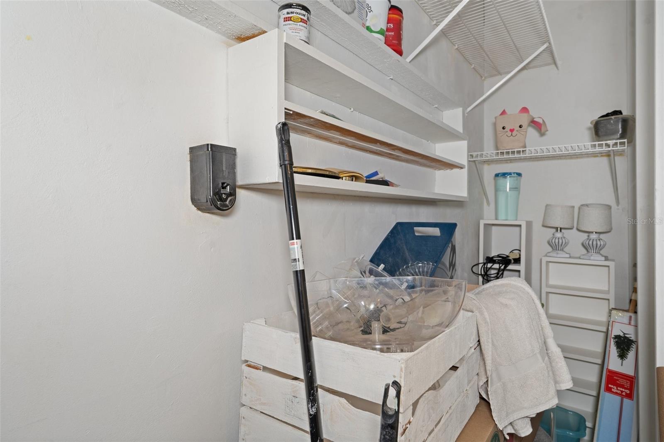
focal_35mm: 19
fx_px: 350
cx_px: 332
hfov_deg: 86.9
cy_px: 221
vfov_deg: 64.5
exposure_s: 1.3
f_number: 8
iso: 320
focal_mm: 19
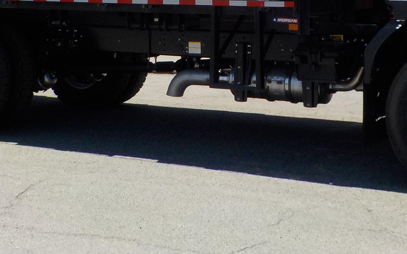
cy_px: -55
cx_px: 236
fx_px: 887
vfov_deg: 15.7
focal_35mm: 80
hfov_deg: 25.8
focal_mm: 4.1
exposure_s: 1/800
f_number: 3.3
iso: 125
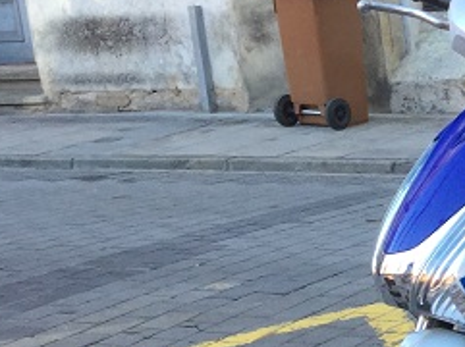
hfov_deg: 15.4
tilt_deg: -16.0
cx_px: 747
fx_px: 1556
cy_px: 346
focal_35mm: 116
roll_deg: +2.4
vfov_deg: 12.6
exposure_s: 1/50
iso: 25
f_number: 2.4
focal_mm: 3.3
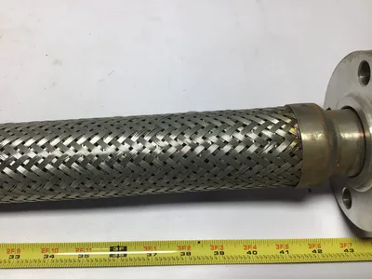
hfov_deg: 58.4
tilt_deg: -62.8
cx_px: 186
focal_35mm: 31
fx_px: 333
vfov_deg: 45.4
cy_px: 140
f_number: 2.4
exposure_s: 1/120
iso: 25
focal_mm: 3.3
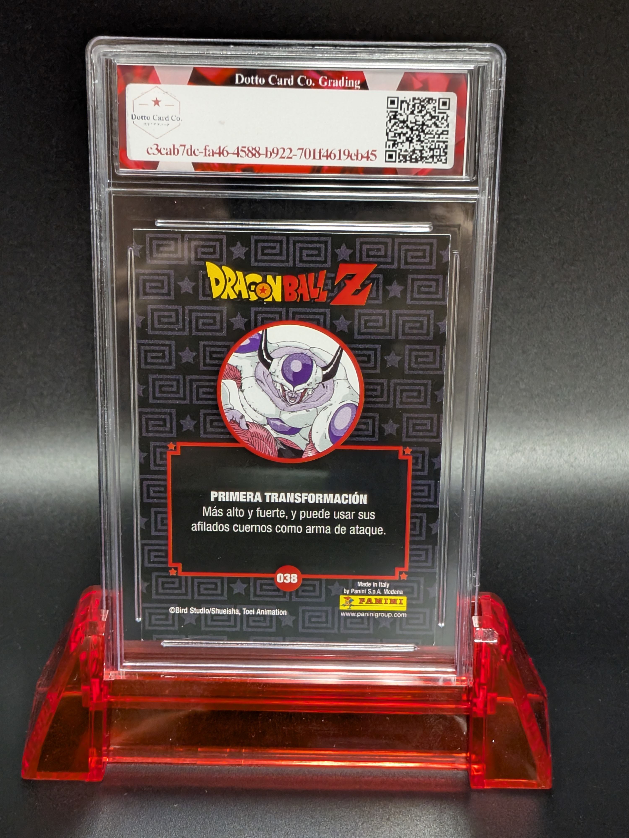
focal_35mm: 49
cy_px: 419
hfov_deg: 29.7
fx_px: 1187
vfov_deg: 38.9
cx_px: 314
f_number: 1.7
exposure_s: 1/30
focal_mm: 4.53
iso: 153
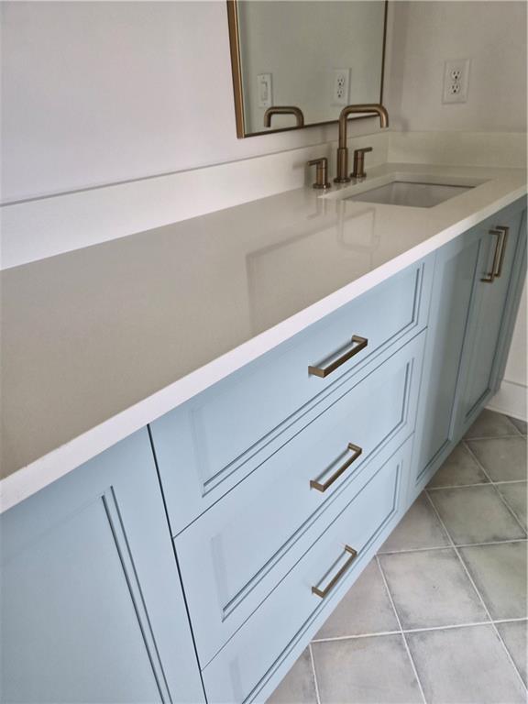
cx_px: 264
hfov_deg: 58.9
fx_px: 468
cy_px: 352
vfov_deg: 73.9
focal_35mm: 23
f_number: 1.8
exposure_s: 1/180
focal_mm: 5.4
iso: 200
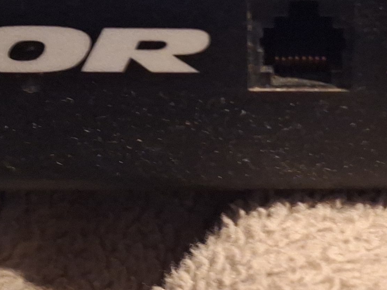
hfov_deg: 22.8
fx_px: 950
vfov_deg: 17.3
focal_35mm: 85
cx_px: 293
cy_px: 114
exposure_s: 1/20
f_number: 1.8
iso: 400
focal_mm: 5.54
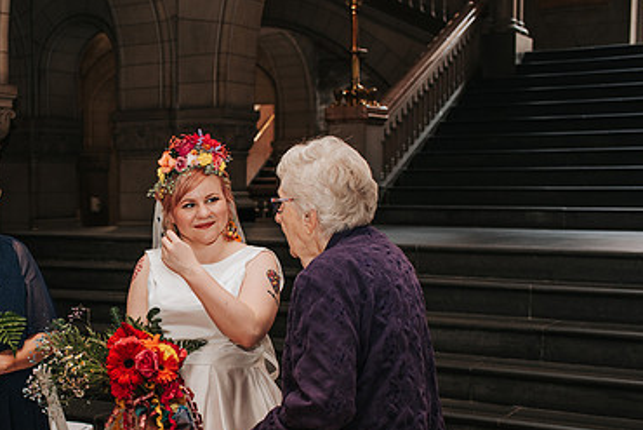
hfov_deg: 33.0
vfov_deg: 22.9
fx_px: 1054
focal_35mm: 59
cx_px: 129
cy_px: 306
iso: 1000
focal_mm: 35
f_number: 4
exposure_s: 1/160
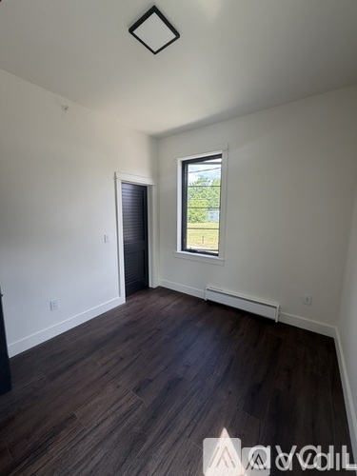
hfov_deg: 85.7
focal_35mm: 14
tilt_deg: -7.5
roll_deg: -0.6
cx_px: 178
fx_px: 193
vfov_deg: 102.1
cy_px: 238
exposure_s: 1/121
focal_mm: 2.22
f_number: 2.2
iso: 125
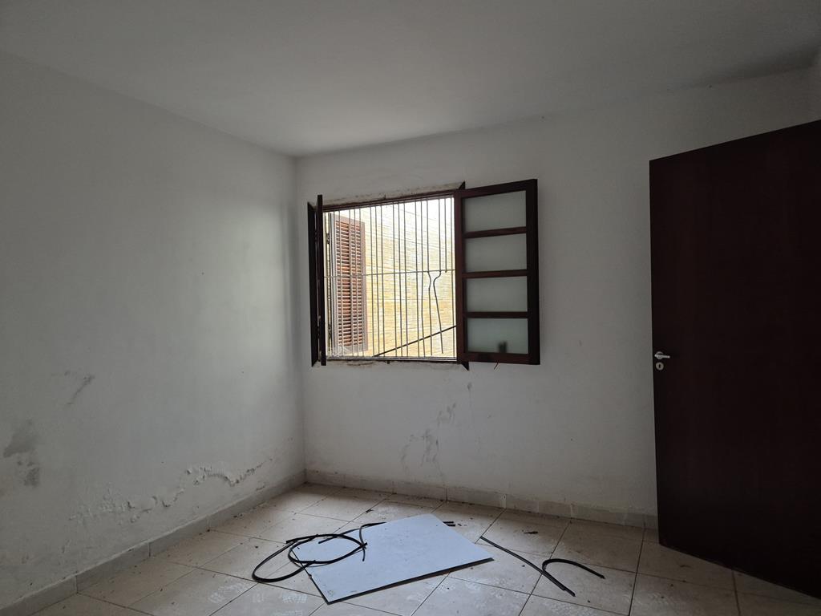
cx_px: 410
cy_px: 308
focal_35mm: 23
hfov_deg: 73.9
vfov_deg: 58.9
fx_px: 545
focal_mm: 5.4
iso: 500
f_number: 1.8
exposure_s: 1/120
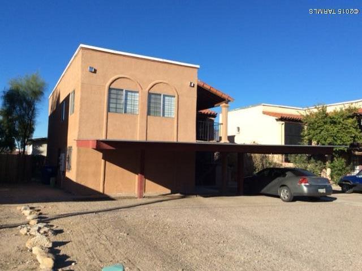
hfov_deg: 56.9
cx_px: 181
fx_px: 334
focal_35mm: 32
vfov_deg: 44.1
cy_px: 136
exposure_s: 1/1244
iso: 32
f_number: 2.4
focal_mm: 3.3
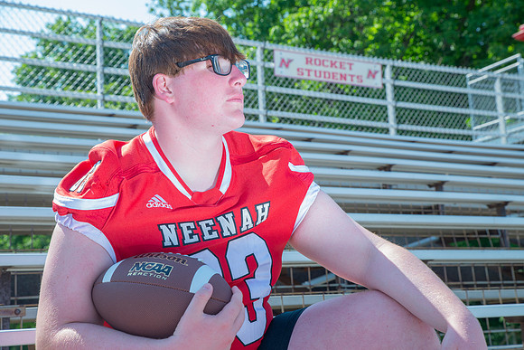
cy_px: 175
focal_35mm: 56
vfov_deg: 24.2
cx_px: 262
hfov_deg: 35.6
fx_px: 815
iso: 320
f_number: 9
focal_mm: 56
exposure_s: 1/320
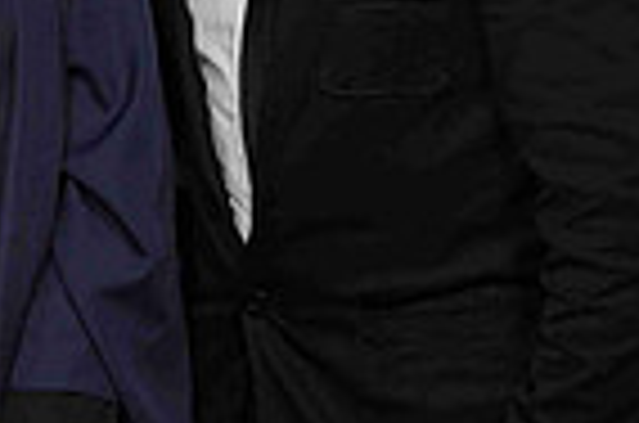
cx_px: -284
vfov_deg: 8.6
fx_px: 2816
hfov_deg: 12.4
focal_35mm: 159
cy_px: 142
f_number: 5.6
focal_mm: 26
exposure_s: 1/125
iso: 250
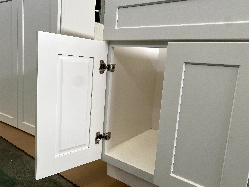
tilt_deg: -8.9
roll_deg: -4.6
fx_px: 187
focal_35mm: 26
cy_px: 94
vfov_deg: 53.1
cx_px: 124
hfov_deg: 67.3
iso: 64
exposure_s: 1/122
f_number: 1.8
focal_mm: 4.25
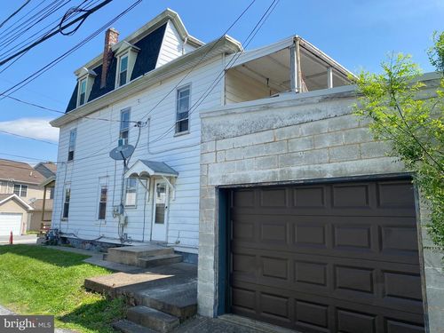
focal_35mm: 26
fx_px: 333
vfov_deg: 53.1
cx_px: 222
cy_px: 166
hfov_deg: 67.3
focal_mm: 4.25
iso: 32
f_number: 1.8
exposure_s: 1/1362
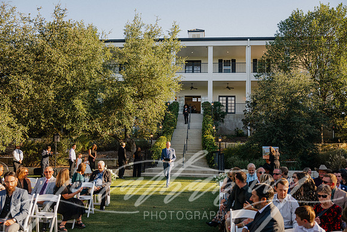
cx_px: 174
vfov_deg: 38.4
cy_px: 116
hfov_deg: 55.1
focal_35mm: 34
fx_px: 333
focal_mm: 34.5
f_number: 2.8
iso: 200
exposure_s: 1/1250
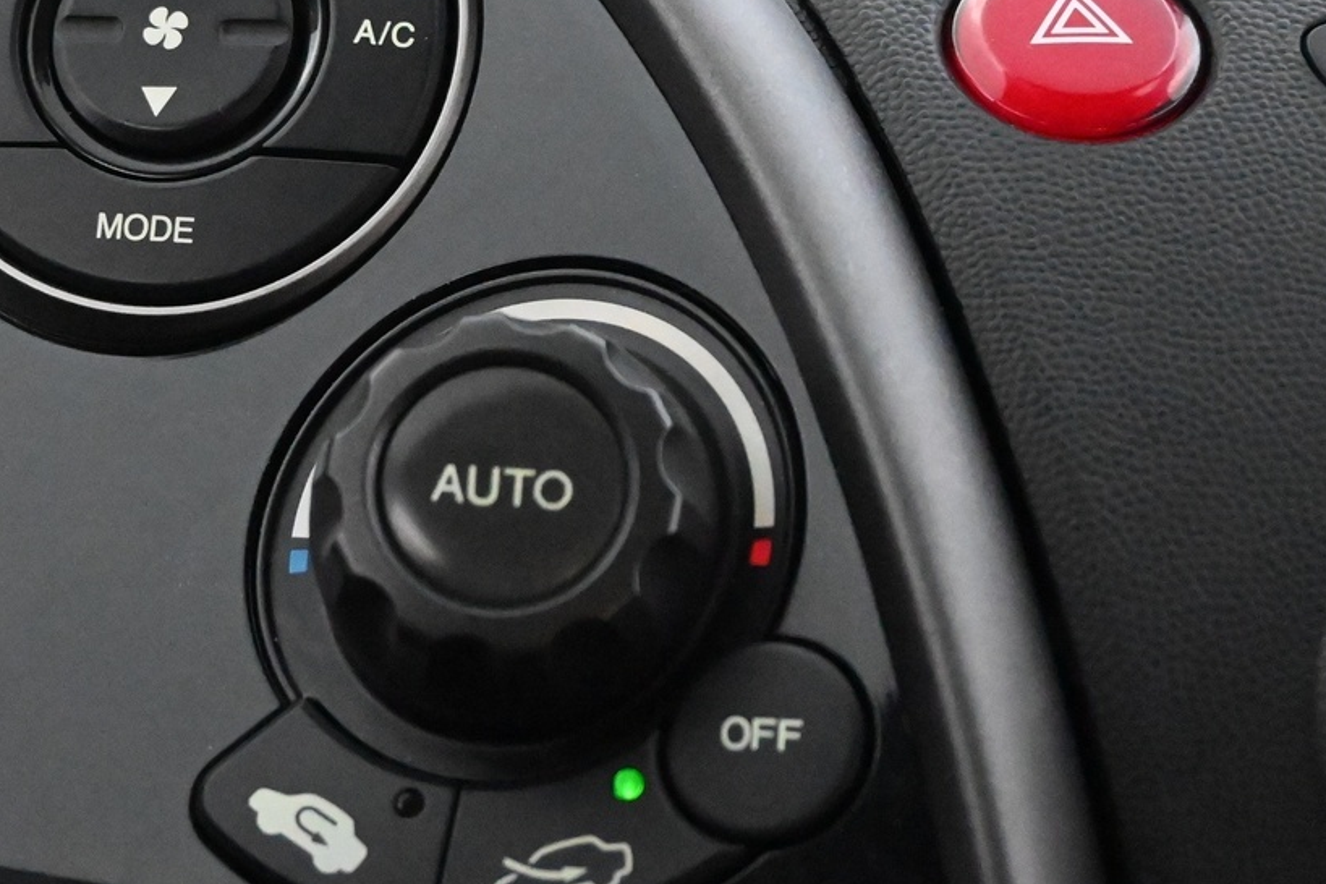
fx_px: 3443
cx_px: 376
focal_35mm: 93
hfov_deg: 21.7
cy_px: 219
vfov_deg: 14.6
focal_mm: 31.5
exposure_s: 1/50
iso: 14400
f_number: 5
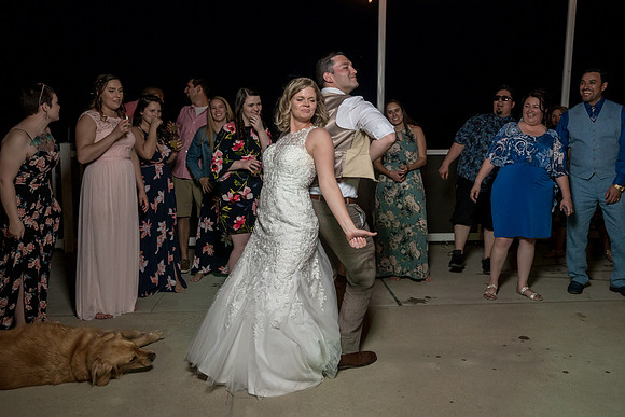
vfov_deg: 39.2
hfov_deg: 56.2
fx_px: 585
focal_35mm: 34
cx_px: 314
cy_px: 183
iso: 2000
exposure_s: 1/100
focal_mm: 26
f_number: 5.6
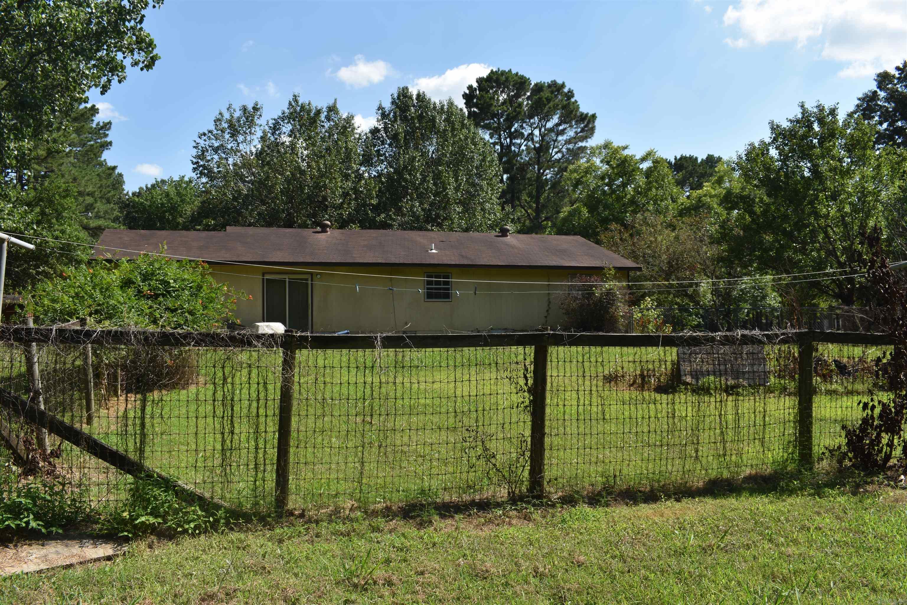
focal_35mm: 30
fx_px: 756
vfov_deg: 43.6
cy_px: 302
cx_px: 454
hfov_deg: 61.9
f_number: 9
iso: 100
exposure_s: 1/200
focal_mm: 20
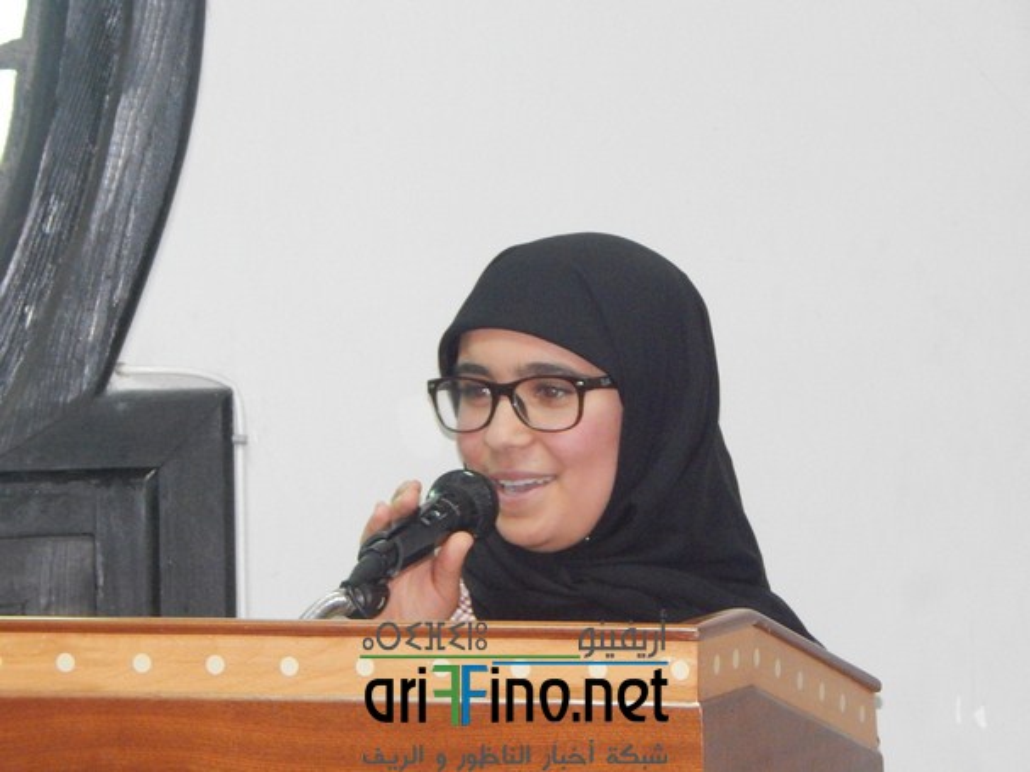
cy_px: 386
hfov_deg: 9.6
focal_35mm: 207
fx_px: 6158
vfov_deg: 7.2
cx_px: 515
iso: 1100
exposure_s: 1/30
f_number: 5.4
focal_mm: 37.1
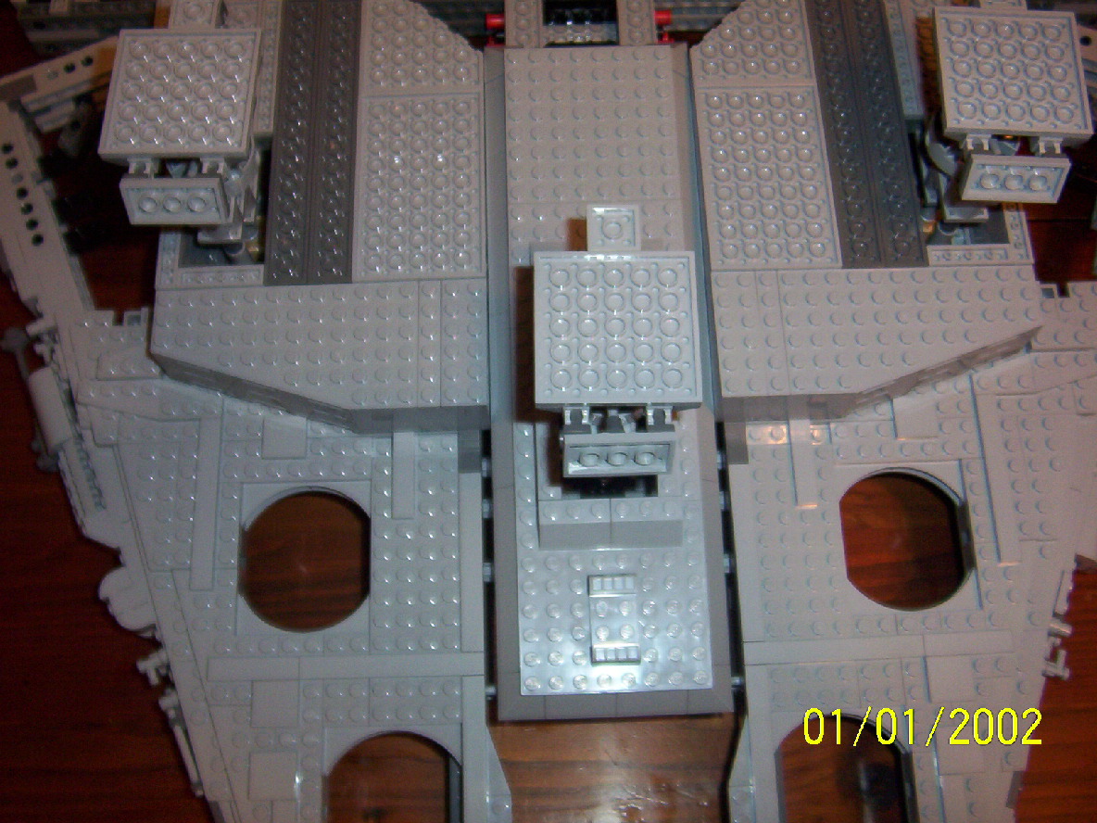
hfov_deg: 51.4
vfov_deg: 39.7
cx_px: 548
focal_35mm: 36
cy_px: 412
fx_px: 1141
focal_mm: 5.54
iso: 140
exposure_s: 1/30
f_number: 2.76
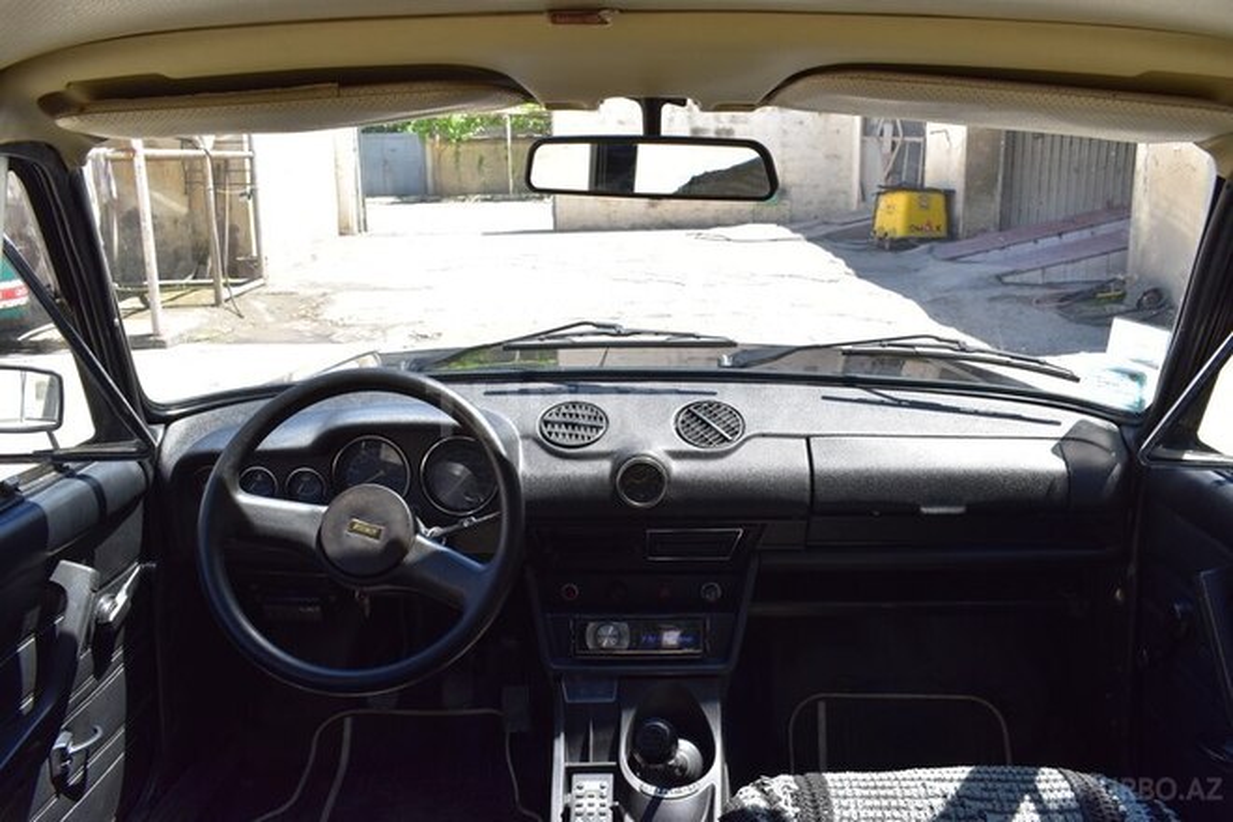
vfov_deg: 43.6
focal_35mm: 30
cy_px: 411
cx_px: 616
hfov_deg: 61.9
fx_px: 1027
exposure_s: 1/200
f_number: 10
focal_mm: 20
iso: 400
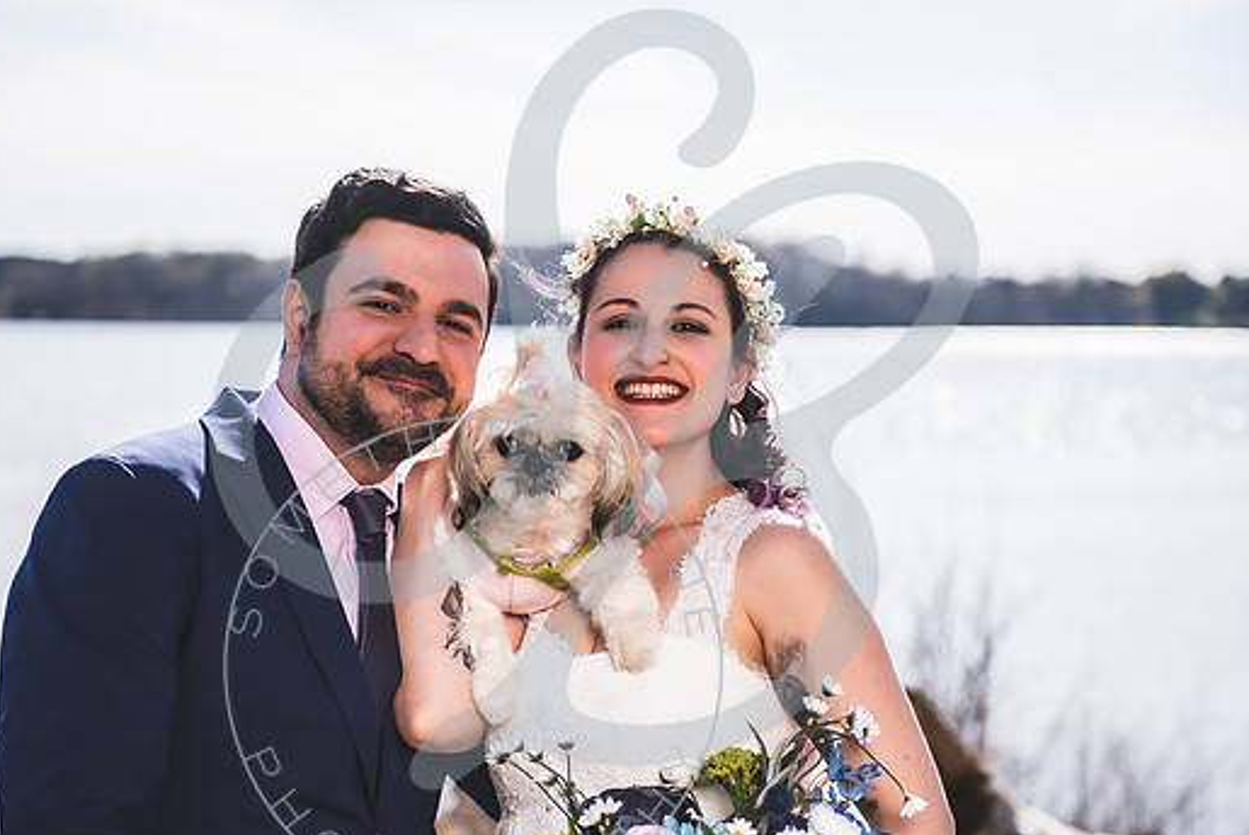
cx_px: 610
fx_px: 2846
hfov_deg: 24.7
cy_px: 462
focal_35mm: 82
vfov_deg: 16.7
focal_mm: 70
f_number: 2.8
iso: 100
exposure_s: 1/2000
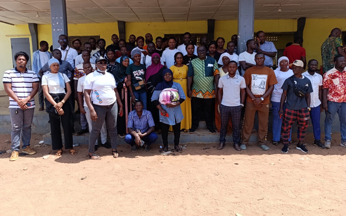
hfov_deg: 72.5
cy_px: 94
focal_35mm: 25
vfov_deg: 49.2
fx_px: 236
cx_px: 173
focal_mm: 6.14
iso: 50
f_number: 1.6
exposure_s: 1/276
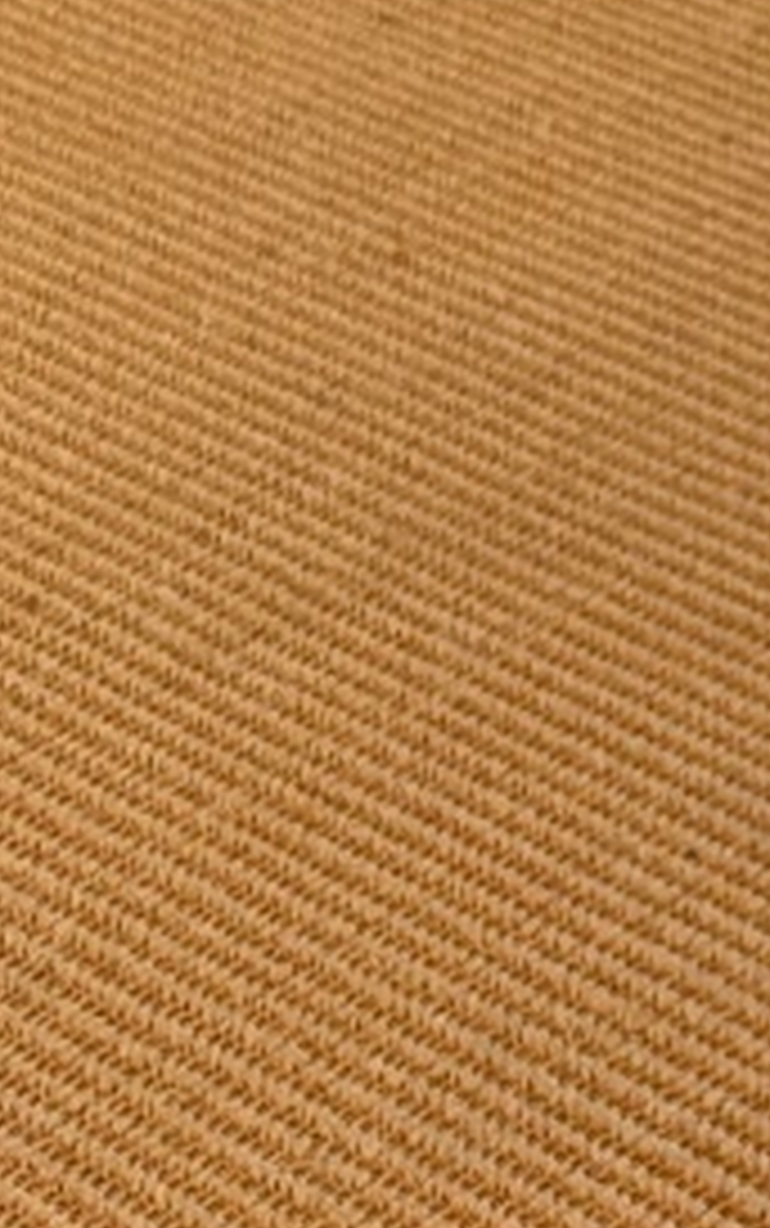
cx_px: 2319
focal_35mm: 121
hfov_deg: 8.9
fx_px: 4056
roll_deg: -0.7
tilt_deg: -36.5
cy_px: 445
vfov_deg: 17.2
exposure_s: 1/50
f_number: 1.6
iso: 125
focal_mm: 5.96
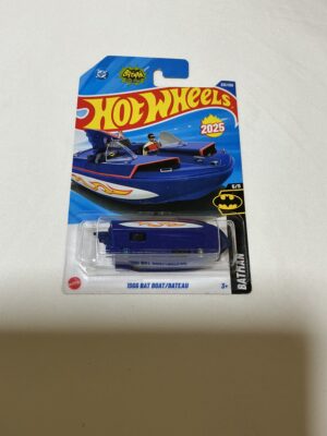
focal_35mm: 29
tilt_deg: -72.9
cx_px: 164
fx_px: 365
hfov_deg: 48.2
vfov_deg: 61.7
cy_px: 218
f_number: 1.8
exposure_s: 1/60
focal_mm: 3
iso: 100
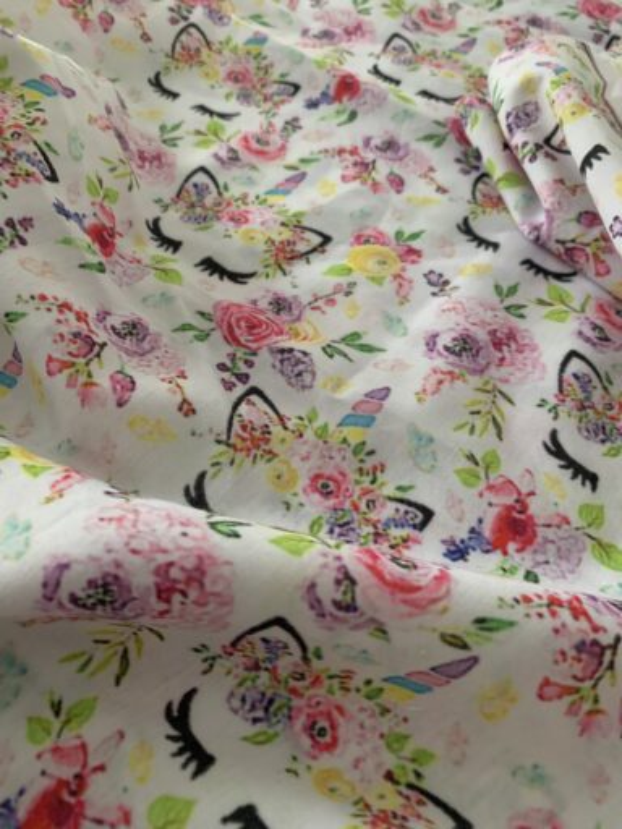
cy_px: 414
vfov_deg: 67.3
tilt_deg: -54.9
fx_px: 623
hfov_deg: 53.1
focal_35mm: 26
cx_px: 311
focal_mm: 4.25
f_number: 1.8
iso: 400
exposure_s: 1/56
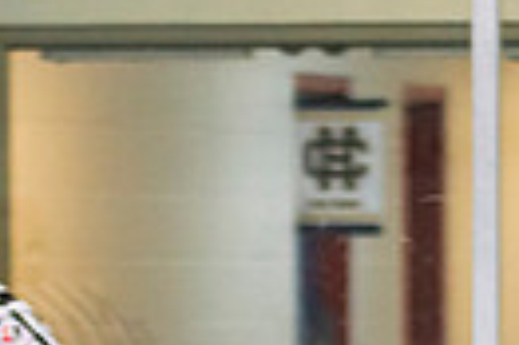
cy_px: 803
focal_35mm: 886
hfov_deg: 2.3
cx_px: 808
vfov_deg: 1.5
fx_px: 12757
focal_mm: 142
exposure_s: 1/640
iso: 1600
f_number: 2.8
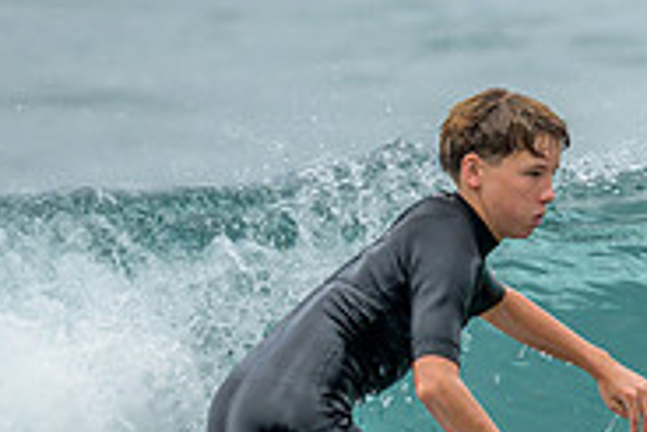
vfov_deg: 0.5
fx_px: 50199
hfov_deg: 0.7
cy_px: 522
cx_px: 664
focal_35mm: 2791
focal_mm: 800
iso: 360
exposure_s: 1/2000
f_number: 6.3
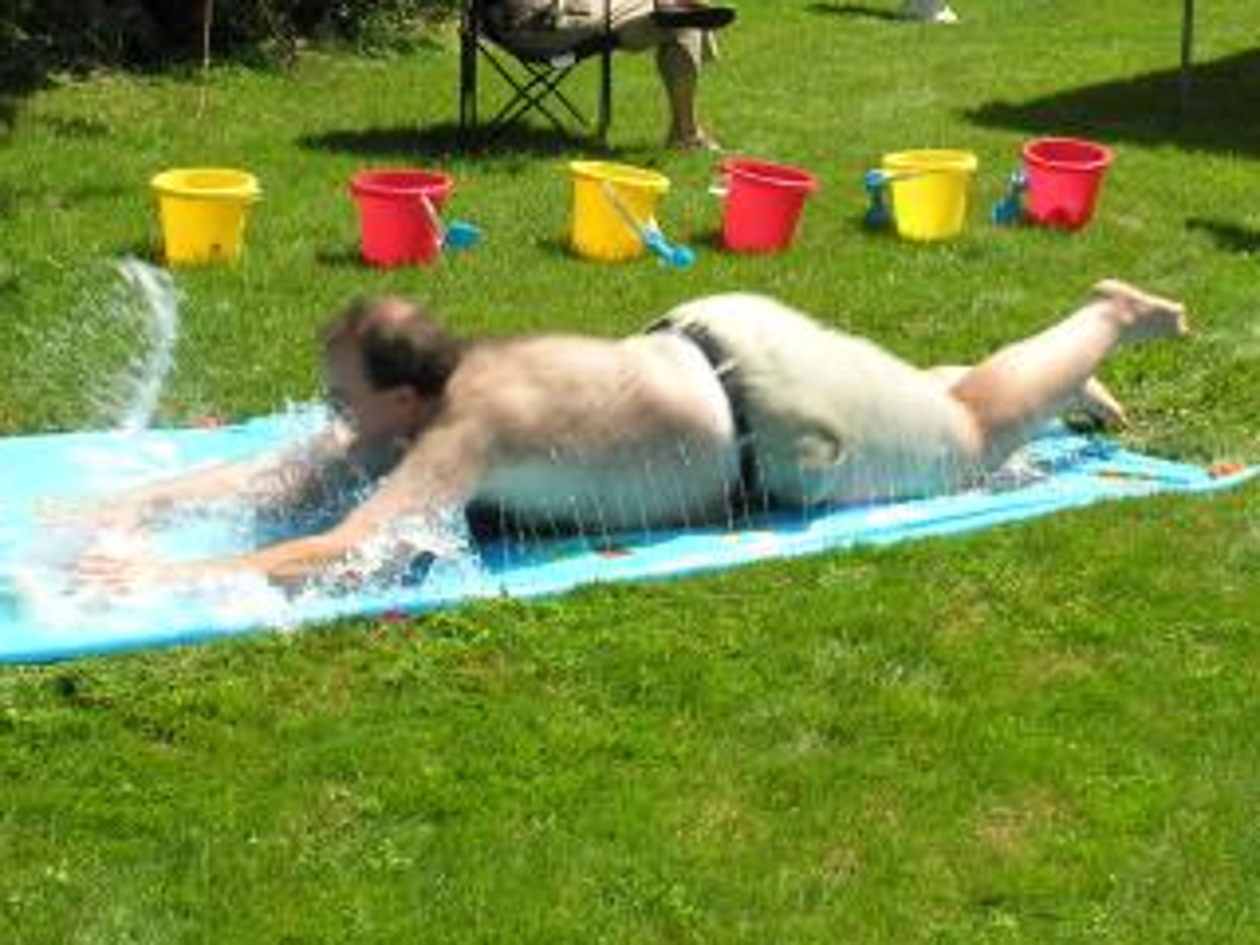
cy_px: 87
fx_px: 2548
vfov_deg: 20.6
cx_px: 614
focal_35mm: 70
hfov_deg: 27.8
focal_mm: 8.9
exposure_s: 1/166
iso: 50
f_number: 5.6
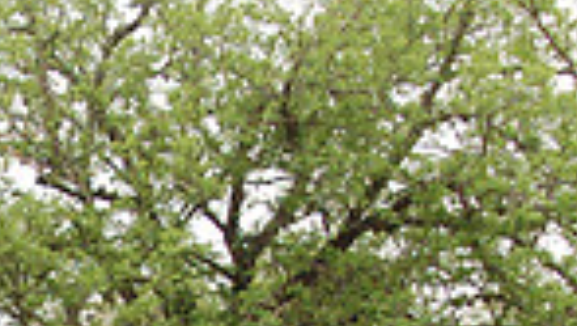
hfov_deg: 12.1
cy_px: 621
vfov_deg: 6.8
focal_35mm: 173
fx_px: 2649
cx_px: -122
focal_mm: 28
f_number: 5.6
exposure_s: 1/500
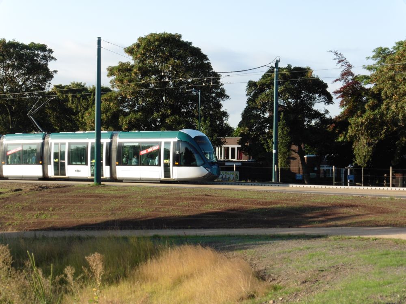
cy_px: 152
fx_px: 1056
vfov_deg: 16.4
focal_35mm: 90
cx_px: 203
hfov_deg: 21.8
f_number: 6.3
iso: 100
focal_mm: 16.1
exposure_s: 1/160
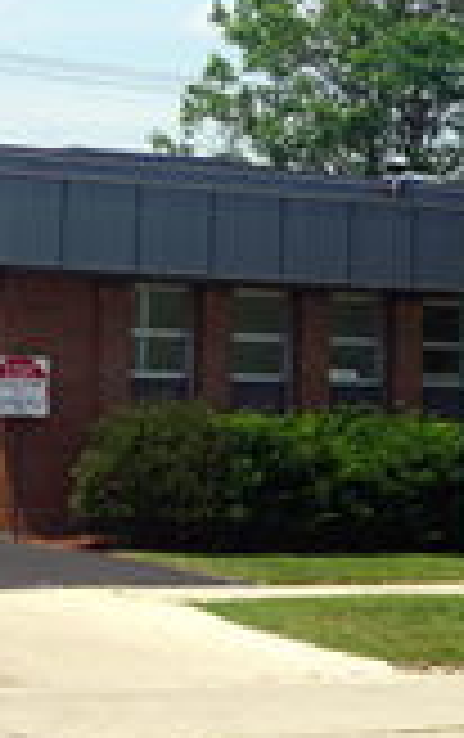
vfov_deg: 14.6
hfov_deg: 9.2
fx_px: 2883
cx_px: 207
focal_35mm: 143
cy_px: 220
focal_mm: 32
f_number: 11
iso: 100
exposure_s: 1/125
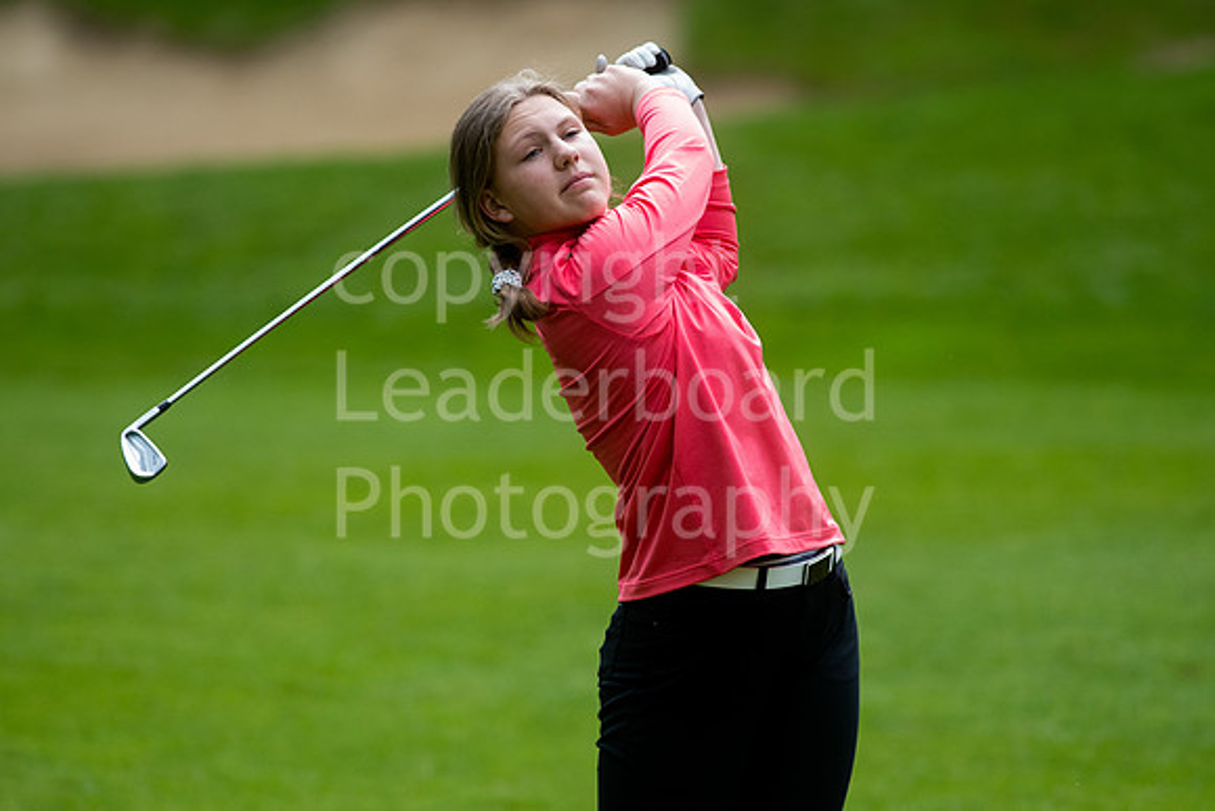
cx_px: 608
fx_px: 15190
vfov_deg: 3.1
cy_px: 406
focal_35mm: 450
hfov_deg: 4.6
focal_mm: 300
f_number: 4
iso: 800
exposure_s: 1/2500
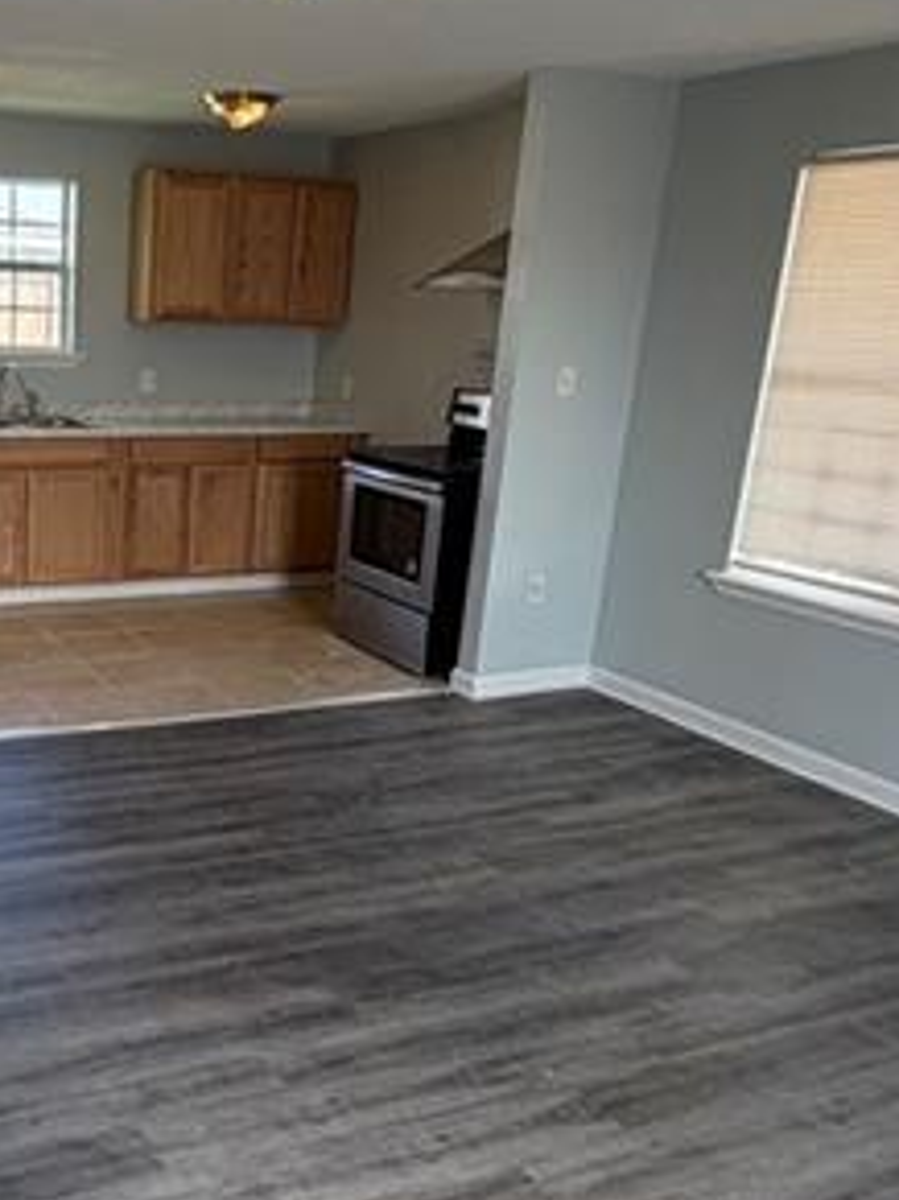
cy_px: 664
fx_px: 1282
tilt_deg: -16.5
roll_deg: -2.8
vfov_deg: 50.1
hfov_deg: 36.3
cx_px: 91
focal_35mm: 37
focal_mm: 2.22
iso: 125
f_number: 2.2
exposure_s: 1/120
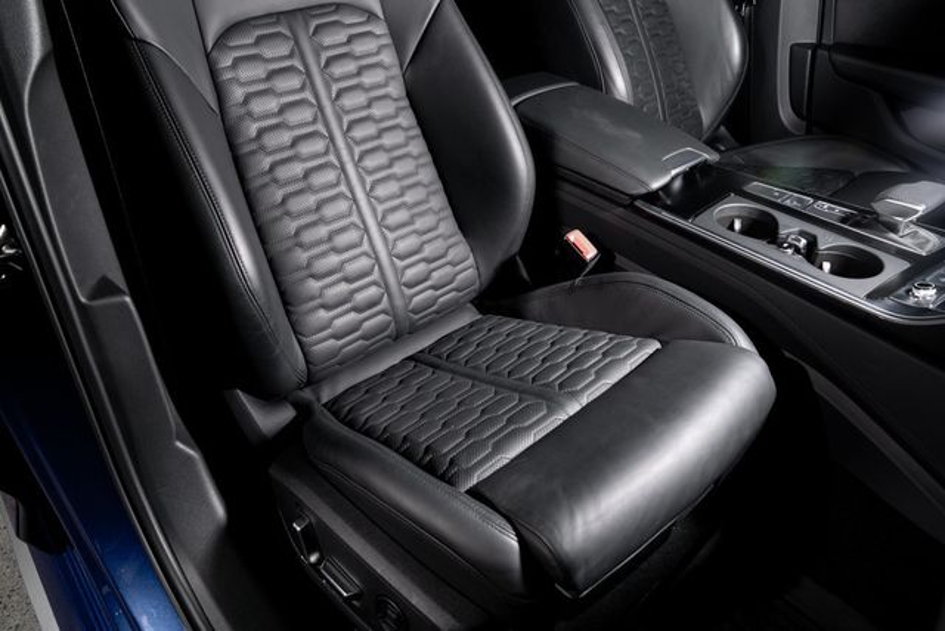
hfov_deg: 73.7
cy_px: 316
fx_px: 630
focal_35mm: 24
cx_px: 472
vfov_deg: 53.2
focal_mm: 24
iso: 250
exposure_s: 1/160
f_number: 8
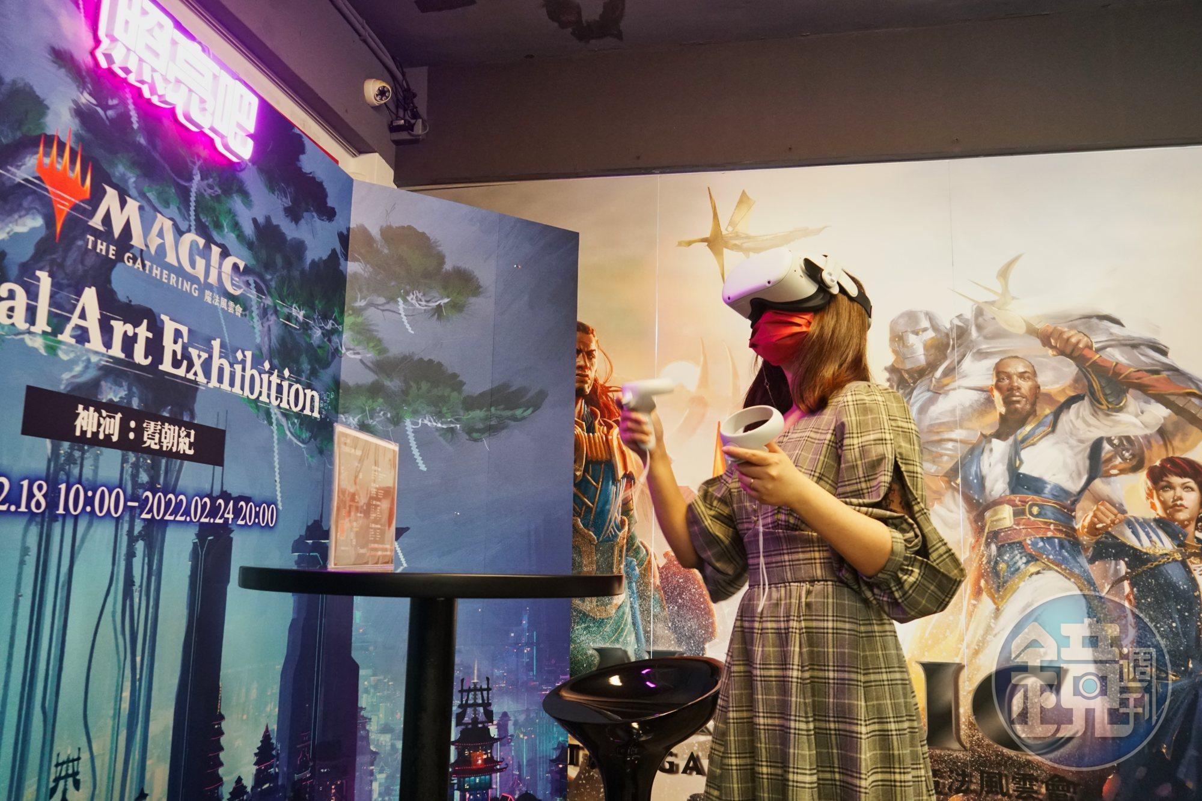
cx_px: 601
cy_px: 400
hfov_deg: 64.6
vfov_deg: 45.7
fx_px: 951
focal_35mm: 28
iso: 1600
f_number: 4
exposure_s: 1/60
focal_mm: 19
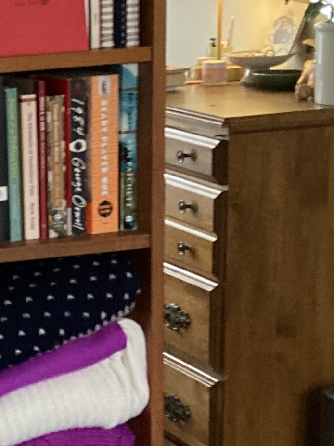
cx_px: -213
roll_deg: +3.6
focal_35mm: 122
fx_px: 1569
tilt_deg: -13.6
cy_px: 272
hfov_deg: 11.5
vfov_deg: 16.1
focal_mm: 3.99
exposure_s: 1/40
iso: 320
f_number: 1.8
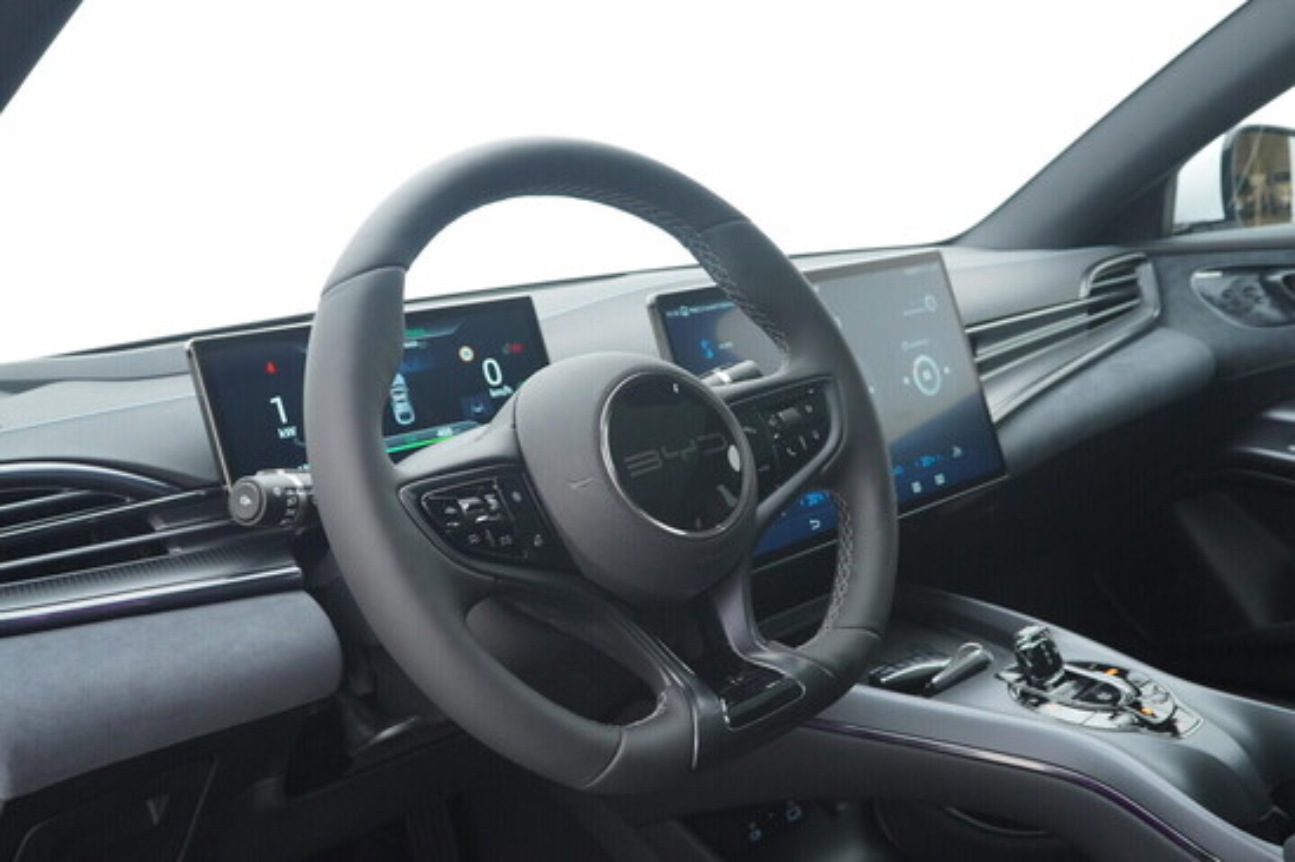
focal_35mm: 36
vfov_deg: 36.8
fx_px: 1294
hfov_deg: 53.2
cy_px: 431
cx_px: 648
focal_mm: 24
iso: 1000
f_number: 6.3
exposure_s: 1/60
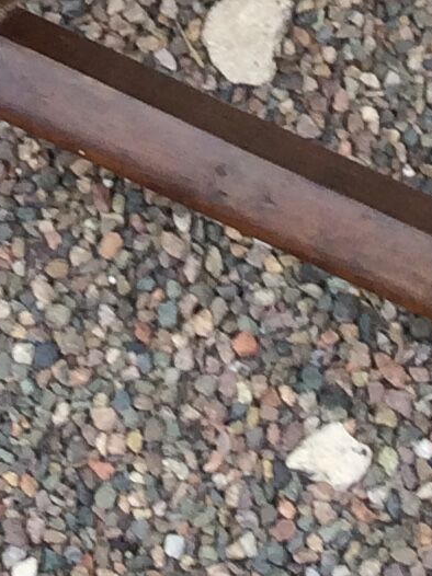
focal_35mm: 180
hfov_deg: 8.2
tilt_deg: -47.4
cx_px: 168
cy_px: -965
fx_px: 2998
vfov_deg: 9.4
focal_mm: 4.15
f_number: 2.2
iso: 32
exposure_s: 1/204
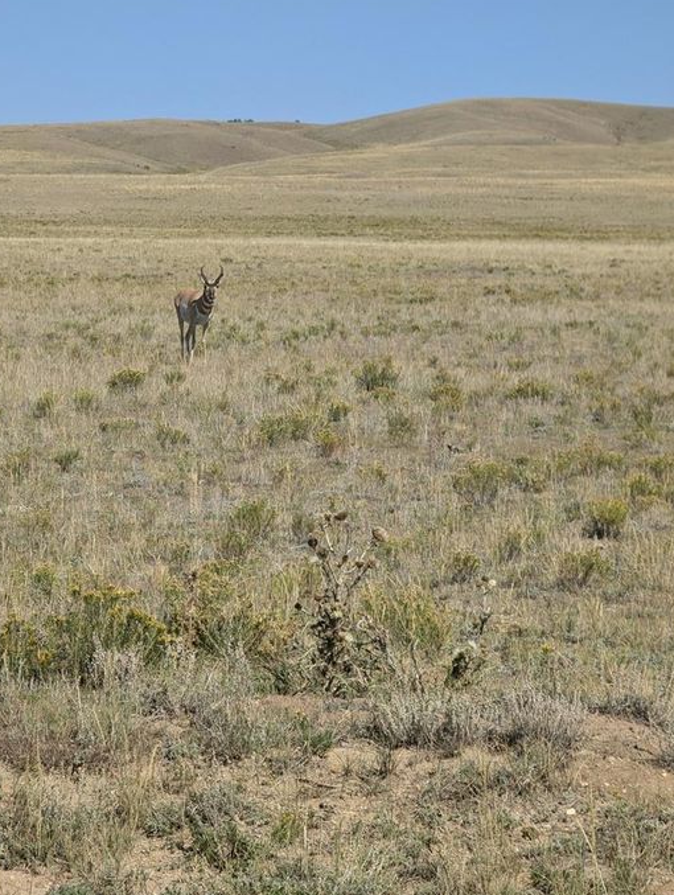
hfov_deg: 11.2
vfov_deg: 14.8
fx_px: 3443
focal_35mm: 133
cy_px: 353
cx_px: 283
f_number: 3.5
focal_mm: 19
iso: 31
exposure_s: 1/471
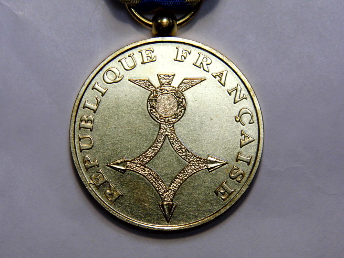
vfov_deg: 8.3
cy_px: 129
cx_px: 172
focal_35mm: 179
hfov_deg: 11.0
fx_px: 1779
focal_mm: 32.1
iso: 200
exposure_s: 1/51
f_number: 5.1
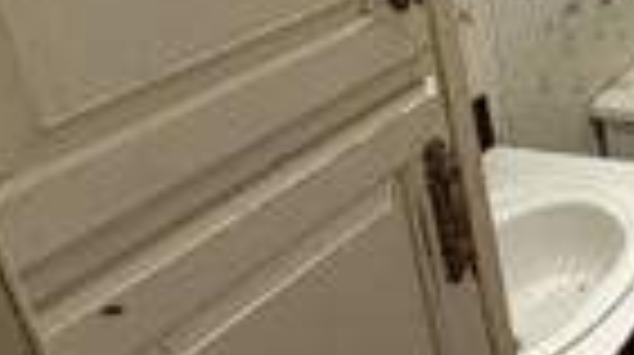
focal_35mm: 52
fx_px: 873
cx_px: 949
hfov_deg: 27.6
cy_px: -49
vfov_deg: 21.6
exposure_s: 1/60
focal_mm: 2.22
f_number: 2.2
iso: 320
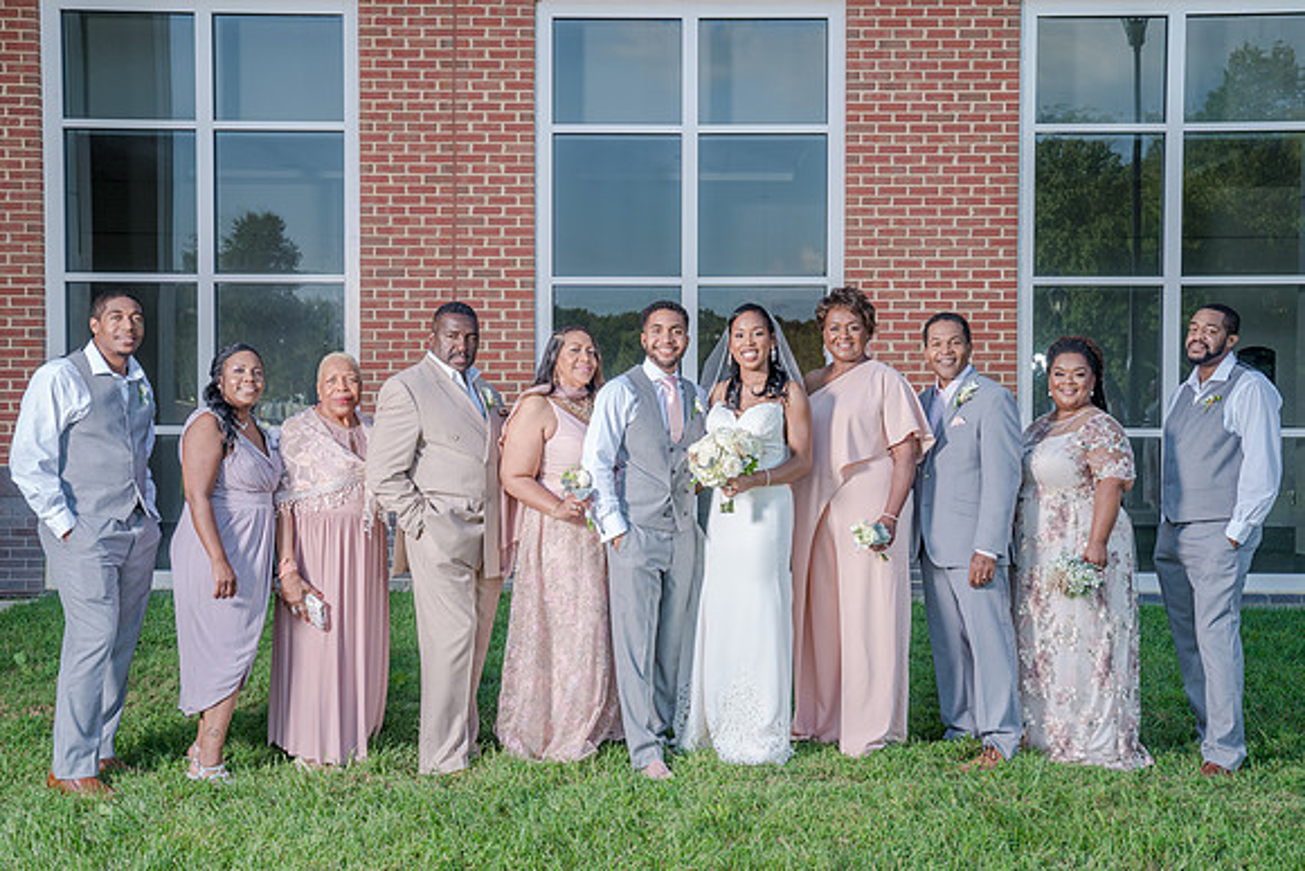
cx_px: 673
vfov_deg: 29.6
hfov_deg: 43.1
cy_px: 431
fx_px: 1650
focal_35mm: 46
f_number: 5.6
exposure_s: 1/200
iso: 200
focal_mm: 41
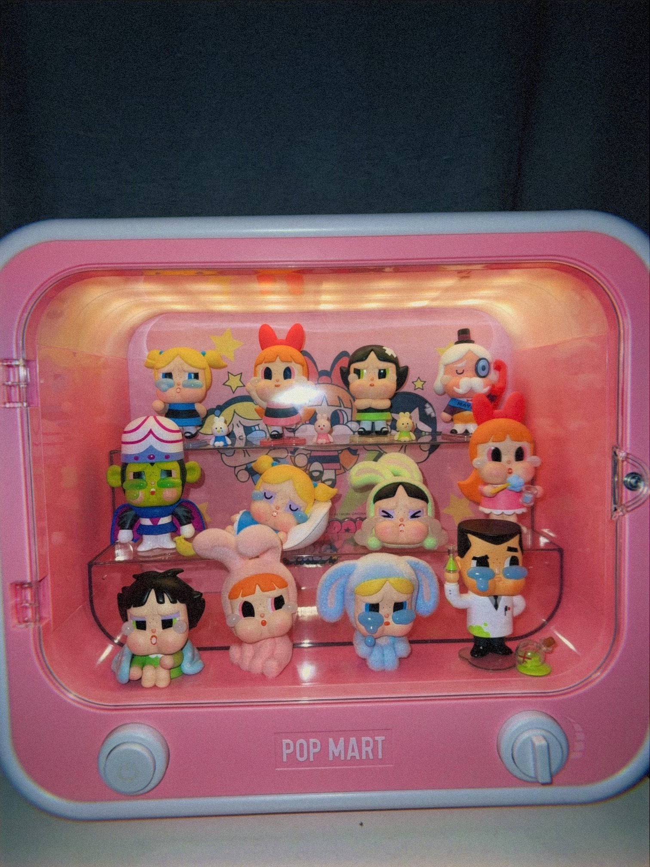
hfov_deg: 56.8
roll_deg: +2.6
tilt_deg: -3.6
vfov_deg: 71.6
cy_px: 434
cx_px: 325
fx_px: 601
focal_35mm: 24
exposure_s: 1/24
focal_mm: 6.76
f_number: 1.78
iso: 64
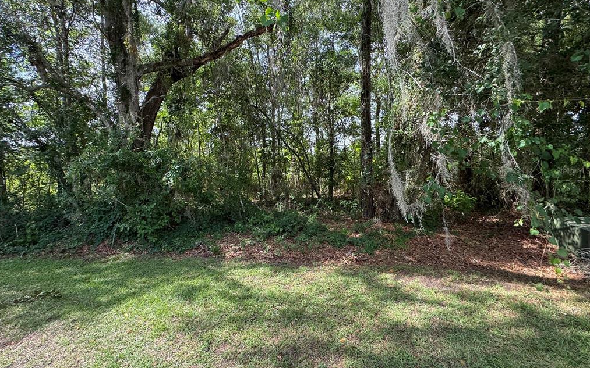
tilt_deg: +2.6
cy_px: 170
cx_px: 294
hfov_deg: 101.5
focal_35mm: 15
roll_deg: +1.9
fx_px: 241
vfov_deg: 74.7
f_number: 2.2
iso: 32
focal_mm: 2.22
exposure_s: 1/162
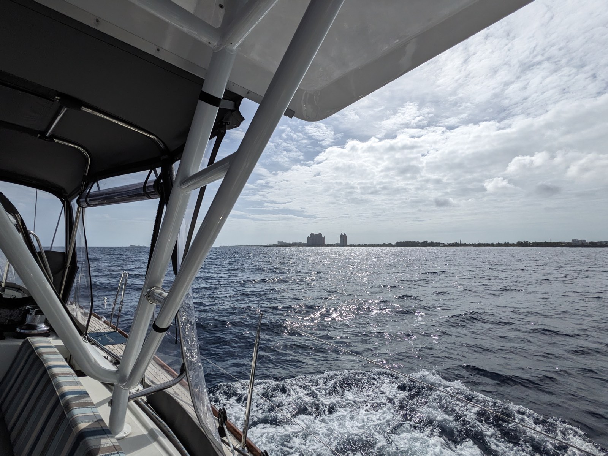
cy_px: 228
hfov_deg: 94.5
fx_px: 281
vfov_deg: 78.1
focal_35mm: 16
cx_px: 304
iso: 43
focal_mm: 2.22
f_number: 2.2
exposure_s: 1/5076
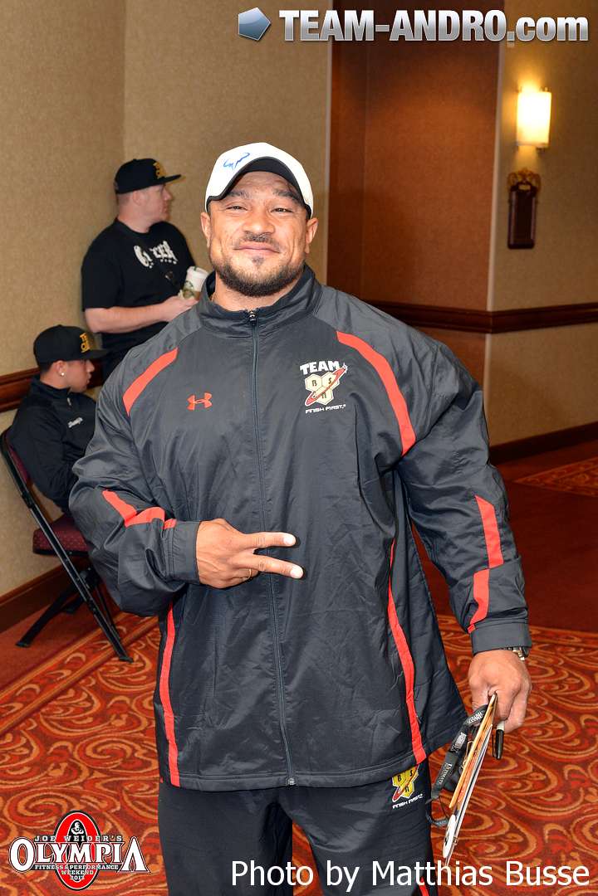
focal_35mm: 50
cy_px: 448
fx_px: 1246
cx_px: 299
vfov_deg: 39.6
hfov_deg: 27.0
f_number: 9
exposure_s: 1/60
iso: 2000
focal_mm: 50
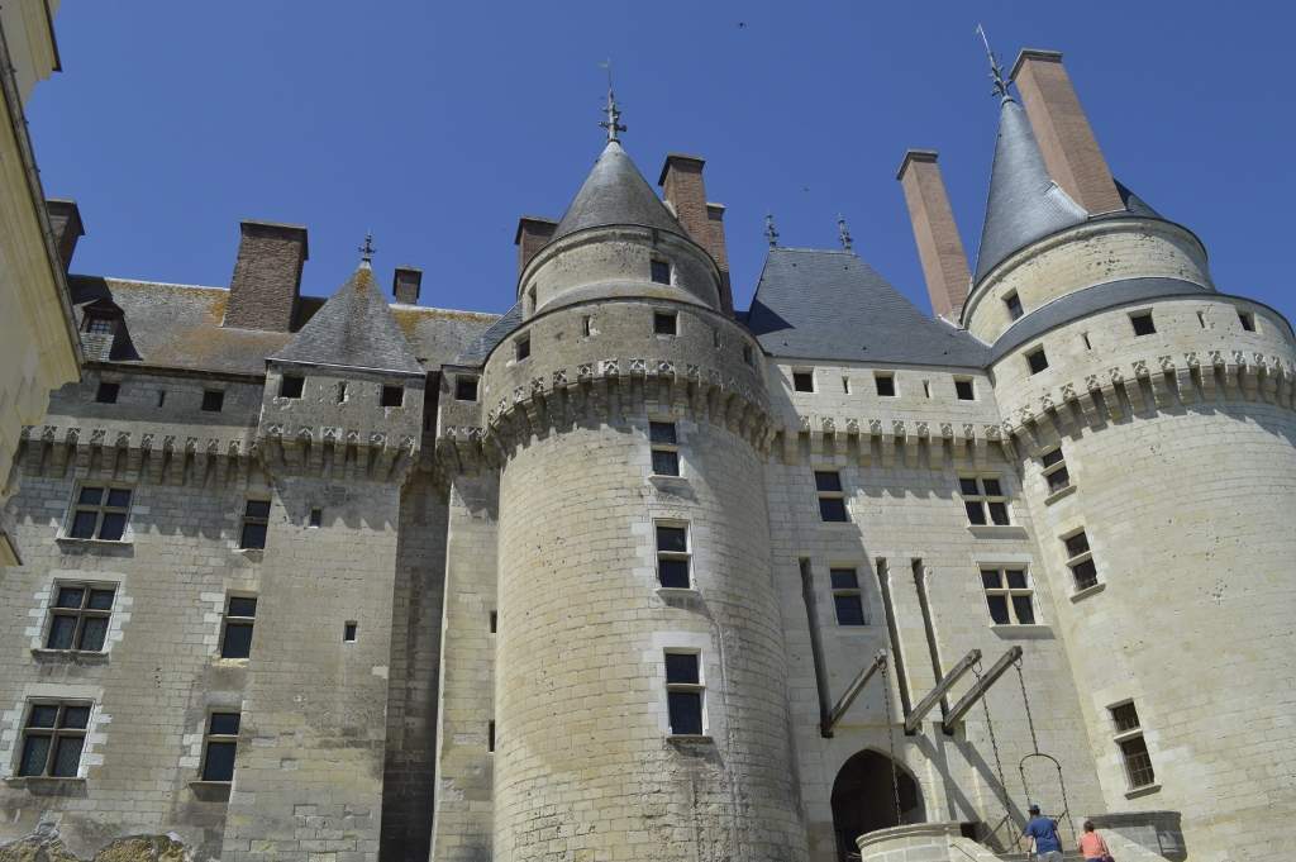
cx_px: 648
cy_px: 431
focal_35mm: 27
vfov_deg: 47.9
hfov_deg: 67.4
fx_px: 971
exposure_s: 1/250
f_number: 9
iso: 100
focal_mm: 18
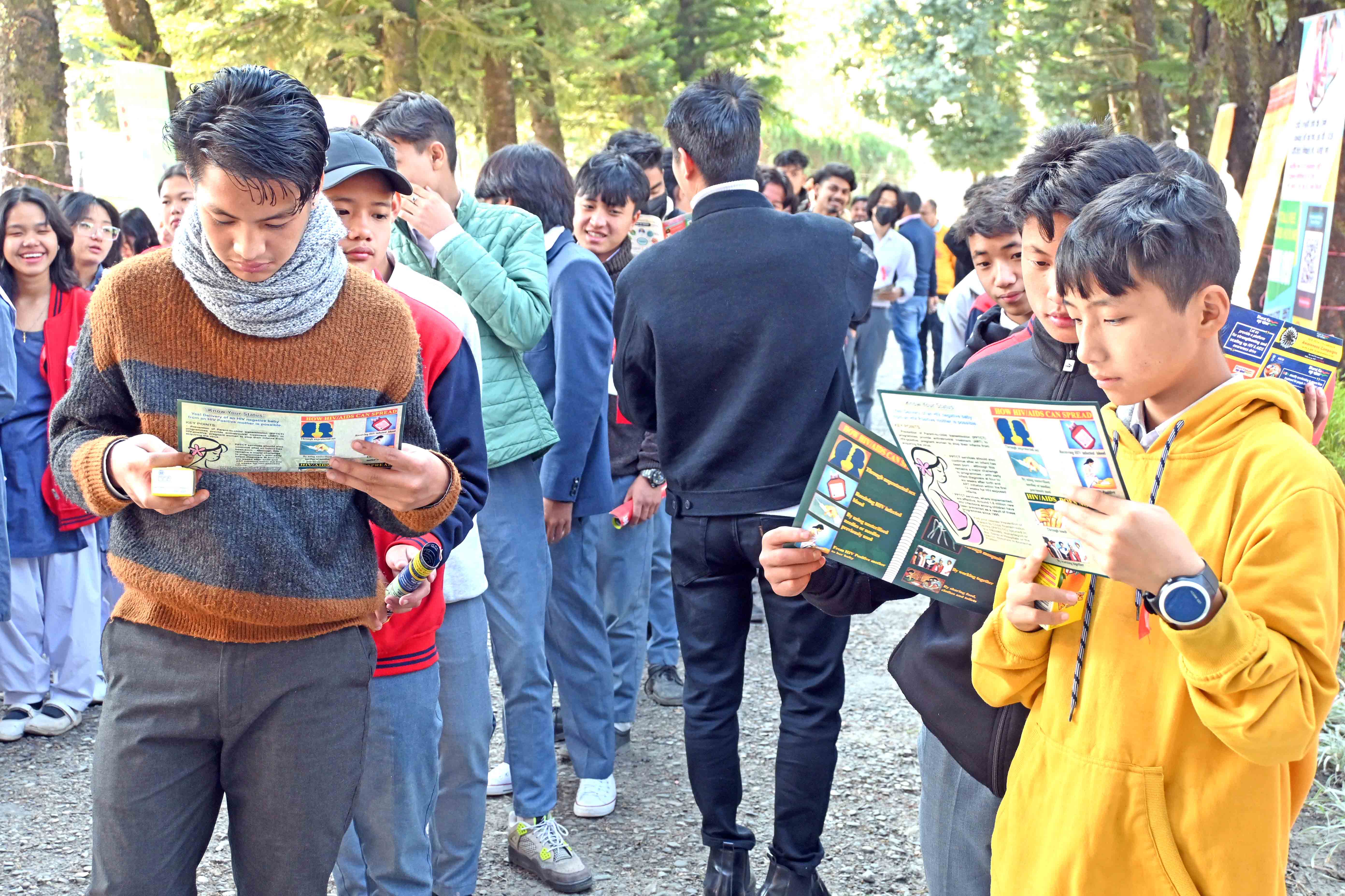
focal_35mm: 50
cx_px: 672
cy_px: 448
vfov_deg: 27.3
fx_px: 1849
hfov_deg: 40.0
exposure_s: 1/125
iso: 900
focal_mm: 33
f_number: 5
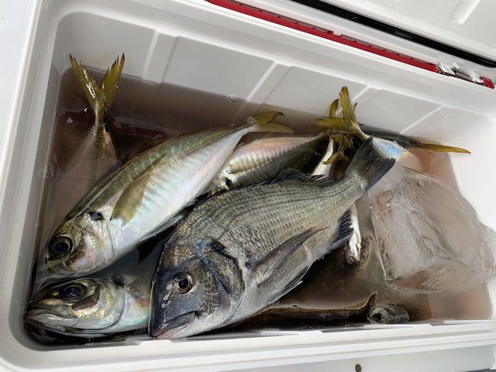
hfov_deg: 67.3
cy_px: 186
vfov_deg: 53.1
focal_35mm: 26
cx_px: 248
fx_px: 373
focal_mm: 4.25
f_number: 1.8
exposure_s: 1/256
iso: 25
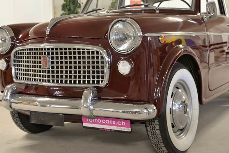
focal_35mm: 50
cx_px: 117
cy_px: 49
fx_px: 318
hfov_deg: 39.6
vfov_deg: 26.8
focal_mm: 34
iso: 900
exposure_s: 1/30
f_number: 4
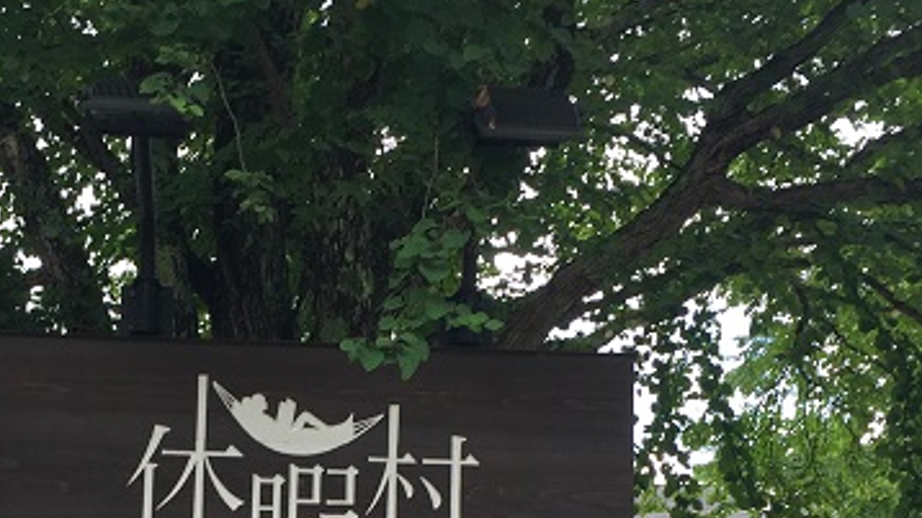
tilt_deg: +7.3
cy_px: 584
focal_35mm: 72
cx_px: 279
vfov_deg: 16.2
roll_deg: -2.6
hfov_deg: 29.1
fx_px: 1759
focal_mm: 4.15
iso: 32
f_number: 2.2
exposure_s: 1/196
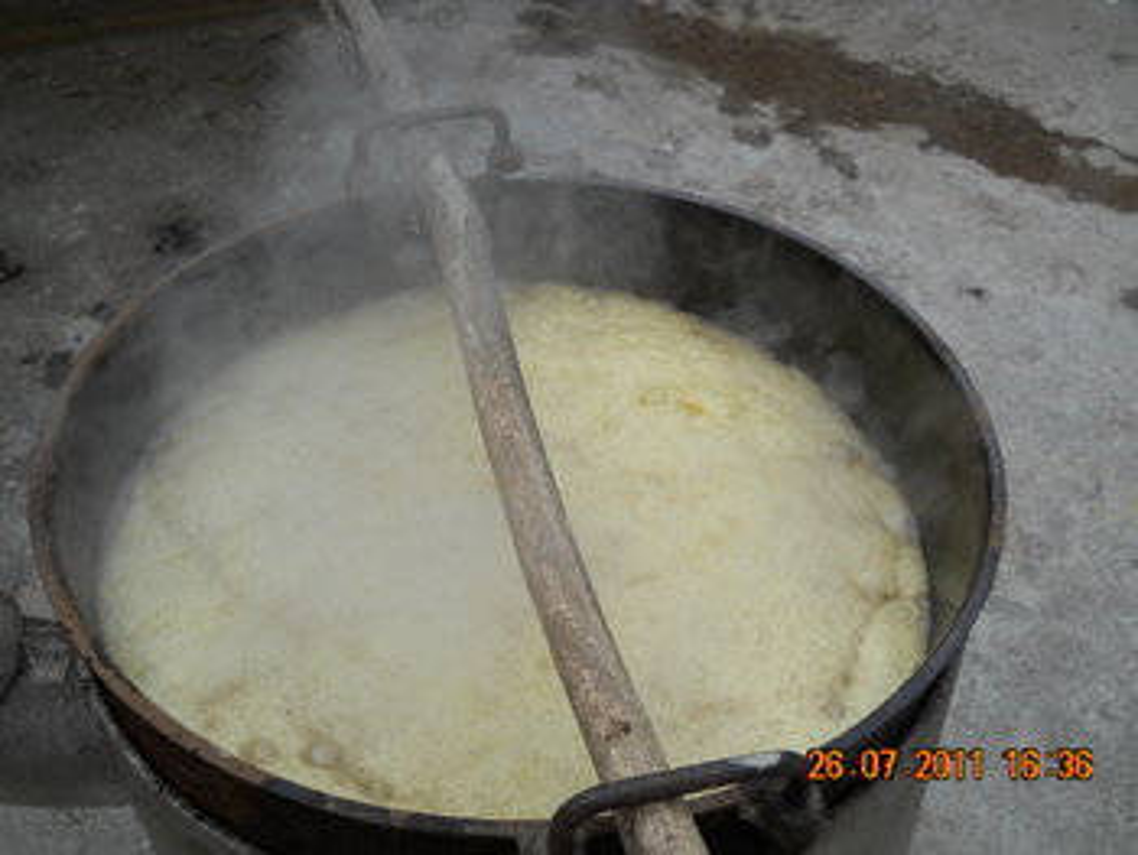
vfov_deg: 35.2
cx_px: 569
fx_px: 1349
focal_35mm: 41
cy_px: 428
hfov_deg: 45.7
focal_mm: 6.72
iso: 80
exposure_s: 1/320
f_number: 3.1
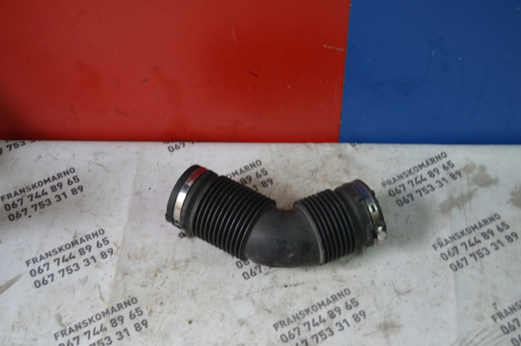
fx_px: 702
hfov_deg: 40.7
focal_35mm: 49
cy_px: 176
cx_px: 259
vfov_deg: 27.8
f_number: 4.2
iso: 450
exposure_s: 1/60
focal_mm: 31
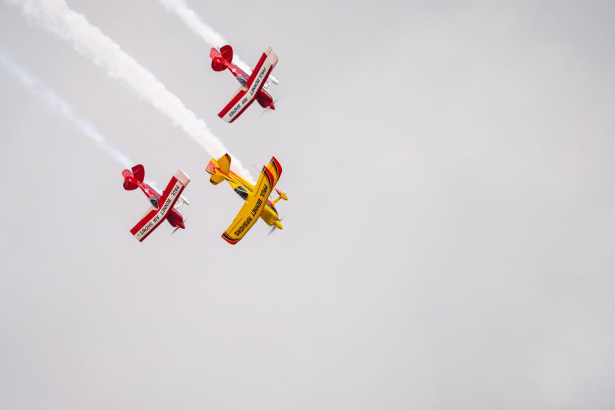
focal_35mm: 468
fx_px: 7994
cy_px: 205
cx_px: 308
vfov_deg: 2.9
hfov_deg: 4.4
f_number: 5.2
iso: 800
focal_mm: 312
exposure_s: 1/250
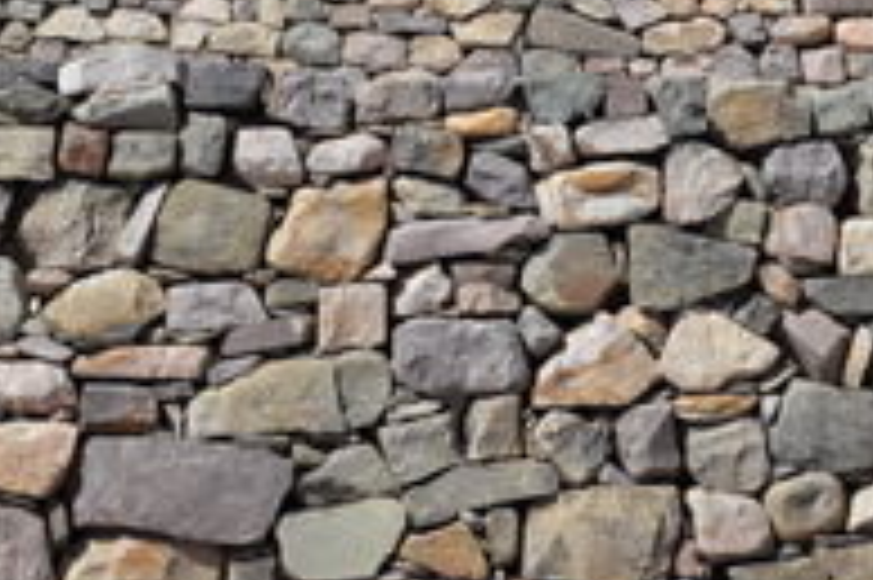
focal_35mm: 160
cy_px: 31
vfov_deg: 8.5
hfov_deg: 12.8
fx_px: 3877
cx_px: 531
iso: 100
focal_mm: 62
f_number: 8
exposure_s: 1/250
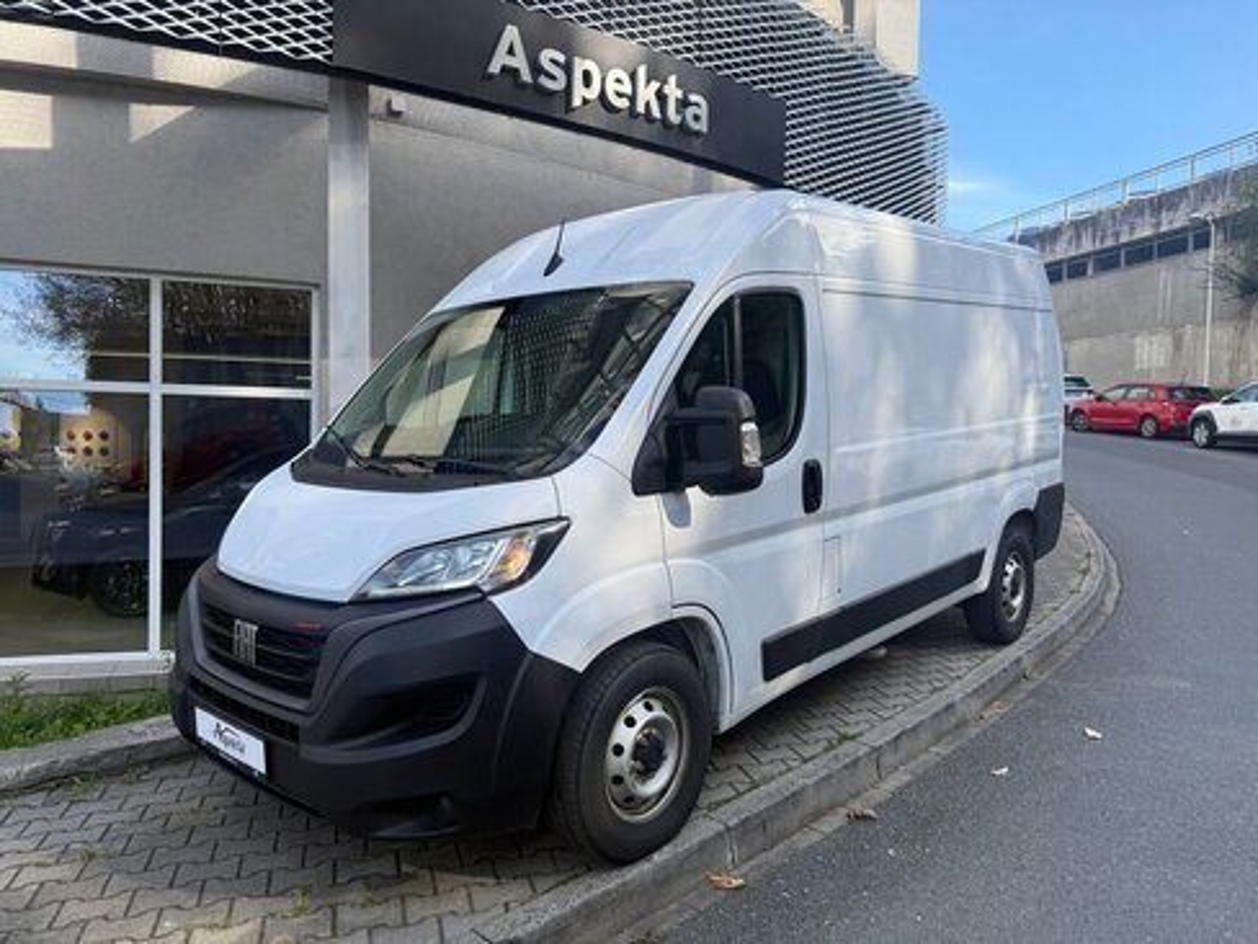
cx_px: 629
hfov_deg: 71.6
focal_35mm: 24
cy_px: 472
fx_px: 872
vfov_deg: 56.8
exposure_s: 1/888
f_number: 1.78
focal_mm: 6.76
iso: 80
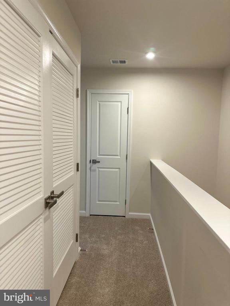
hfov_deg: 56.8
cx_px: 115
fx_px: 213
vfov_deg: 71.6
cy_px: 153
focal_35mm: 24
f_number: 1.78
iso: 200
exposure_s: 1/120
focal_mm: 6.86
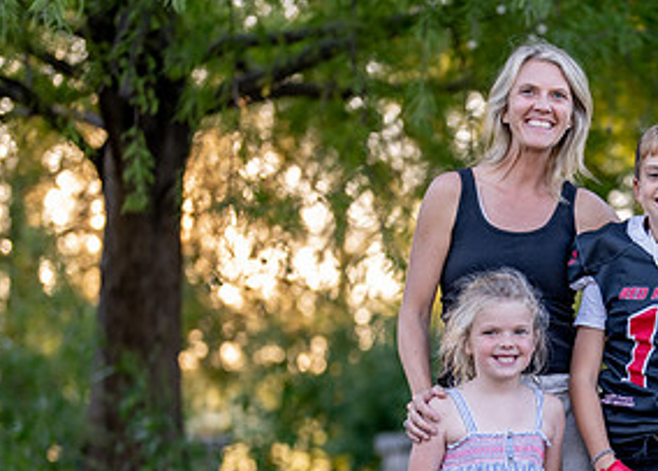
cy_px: 445
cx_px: 684
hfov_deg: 15.3
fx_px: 2393
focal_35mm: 128
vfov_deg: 11.1
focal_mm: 50
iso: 100
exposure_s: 1/400
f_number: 1.2
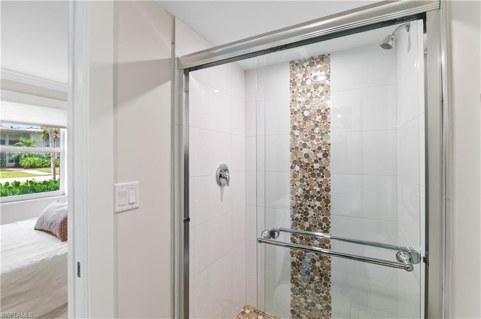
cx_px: 240
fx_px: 220
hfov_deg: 95.1
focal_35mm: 16
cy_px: 160
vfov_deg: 71.9
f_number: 11
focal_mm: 11
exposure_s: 1/2
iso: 200
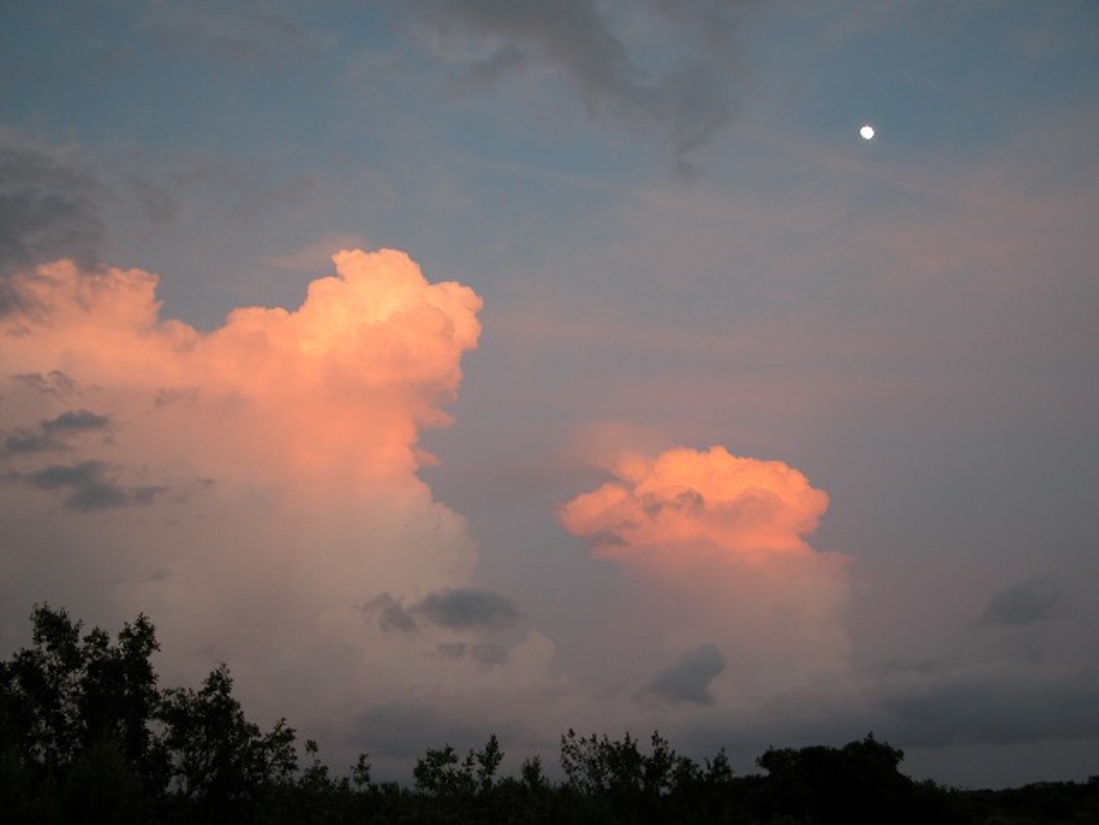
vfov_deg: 37.7
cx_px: 550
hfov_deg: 49.0
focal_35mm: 38
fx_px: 1206
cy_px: 412
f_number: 2.9
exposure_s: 1/42.1
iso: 100
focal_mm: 10
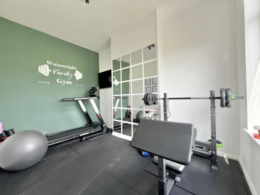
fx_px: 105
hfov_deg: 102.1
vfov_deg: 85.7
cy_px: 98
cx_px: 130
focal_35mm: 14
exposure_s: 1/99
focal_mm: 2.22
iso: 50
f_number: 2.2
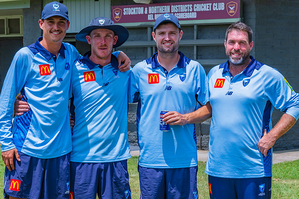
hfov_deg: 16.3
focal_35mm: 125
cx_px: 129
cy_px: 159
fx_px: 1040
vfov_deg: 10.9
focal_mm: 70
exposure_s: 1/640
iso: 200
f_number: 8
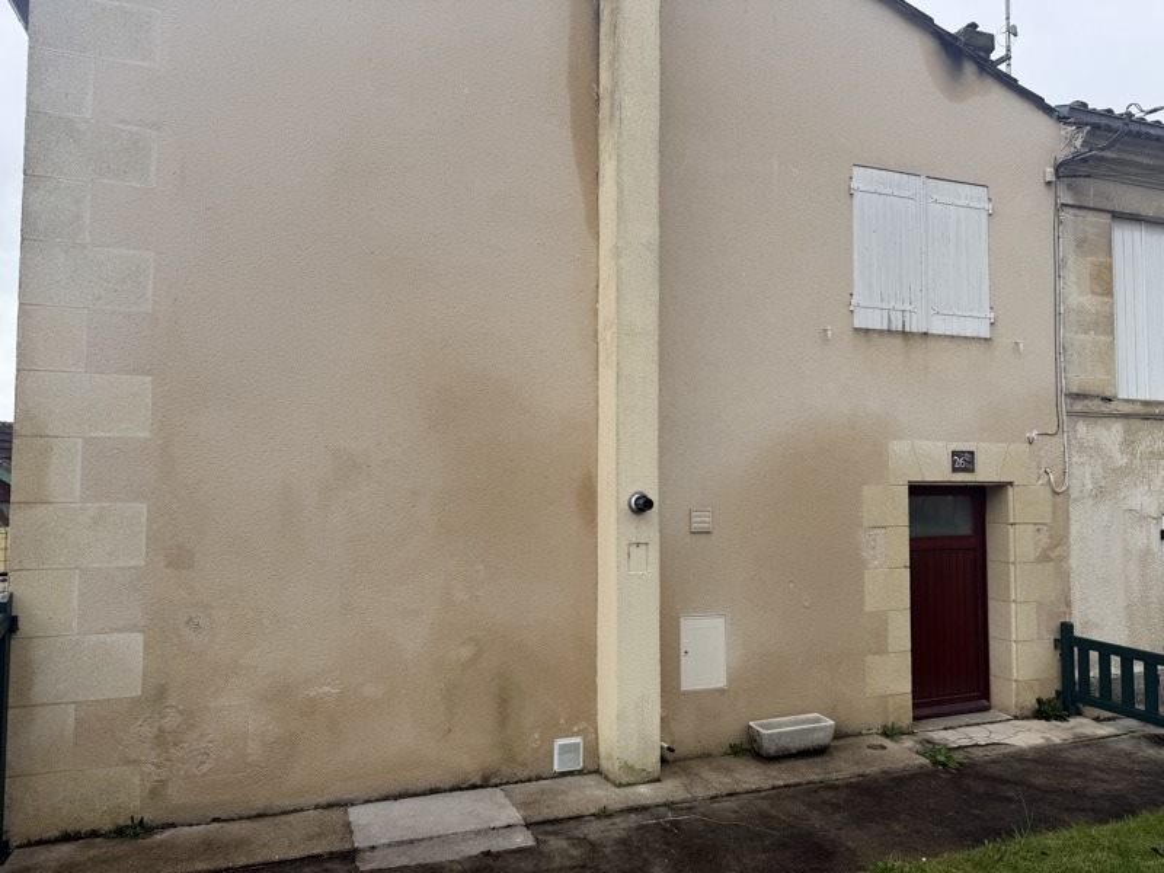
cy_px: 436
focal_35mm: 24
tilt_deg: +4.4
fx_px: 807
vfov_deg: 56.8
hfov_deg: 71.6
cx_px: 582
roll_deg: +0.2
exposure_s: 1/1437
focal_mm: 6.76
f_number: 1.78
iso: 80
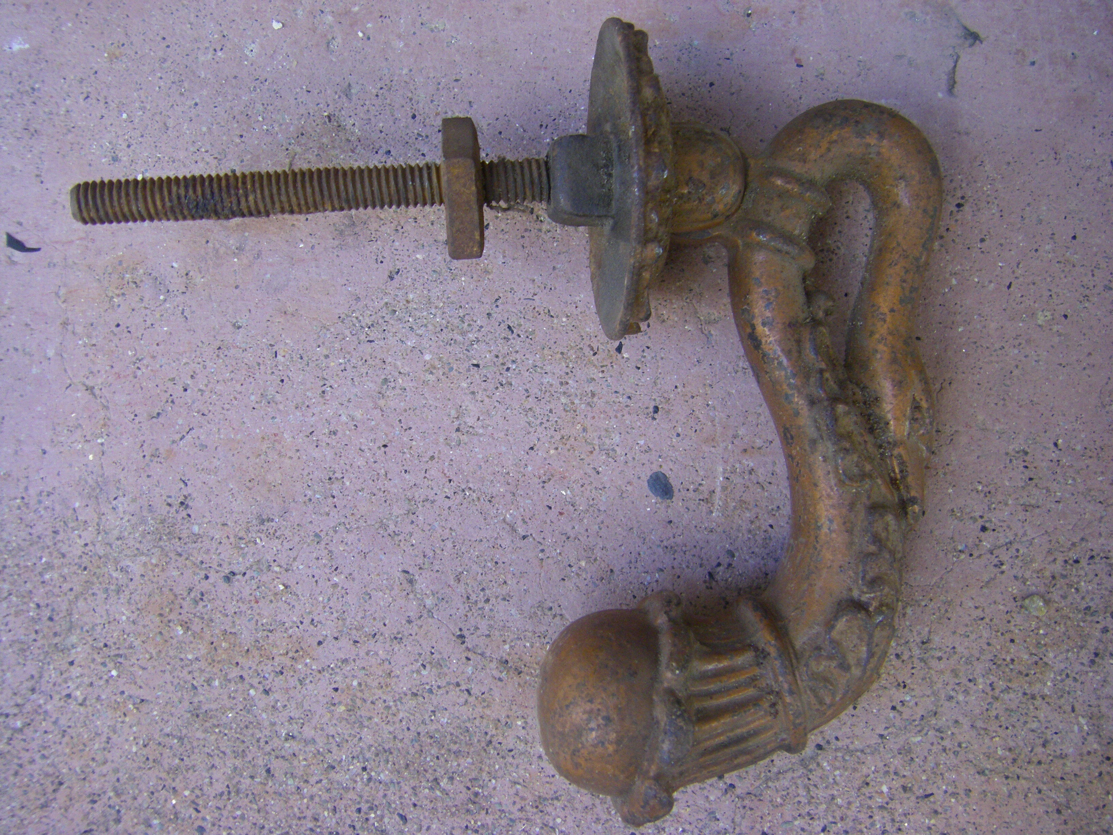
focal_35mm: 38
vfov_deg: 37.7
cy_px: 418
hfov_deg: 49.0
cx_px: 556
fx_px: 1222
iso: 200
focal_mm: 6.3
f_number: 3.5
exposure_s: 1/100
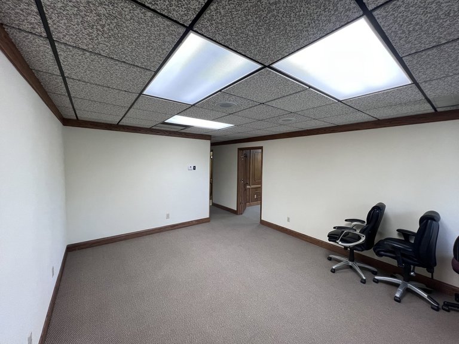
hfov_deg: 106.2
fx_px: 172
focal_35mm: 13
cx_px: 230
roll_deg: -1.2
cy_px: 172
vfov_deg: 89.9
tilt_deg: -2.9
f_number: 1.8
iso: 250
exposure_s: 1/120
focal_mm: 1.57
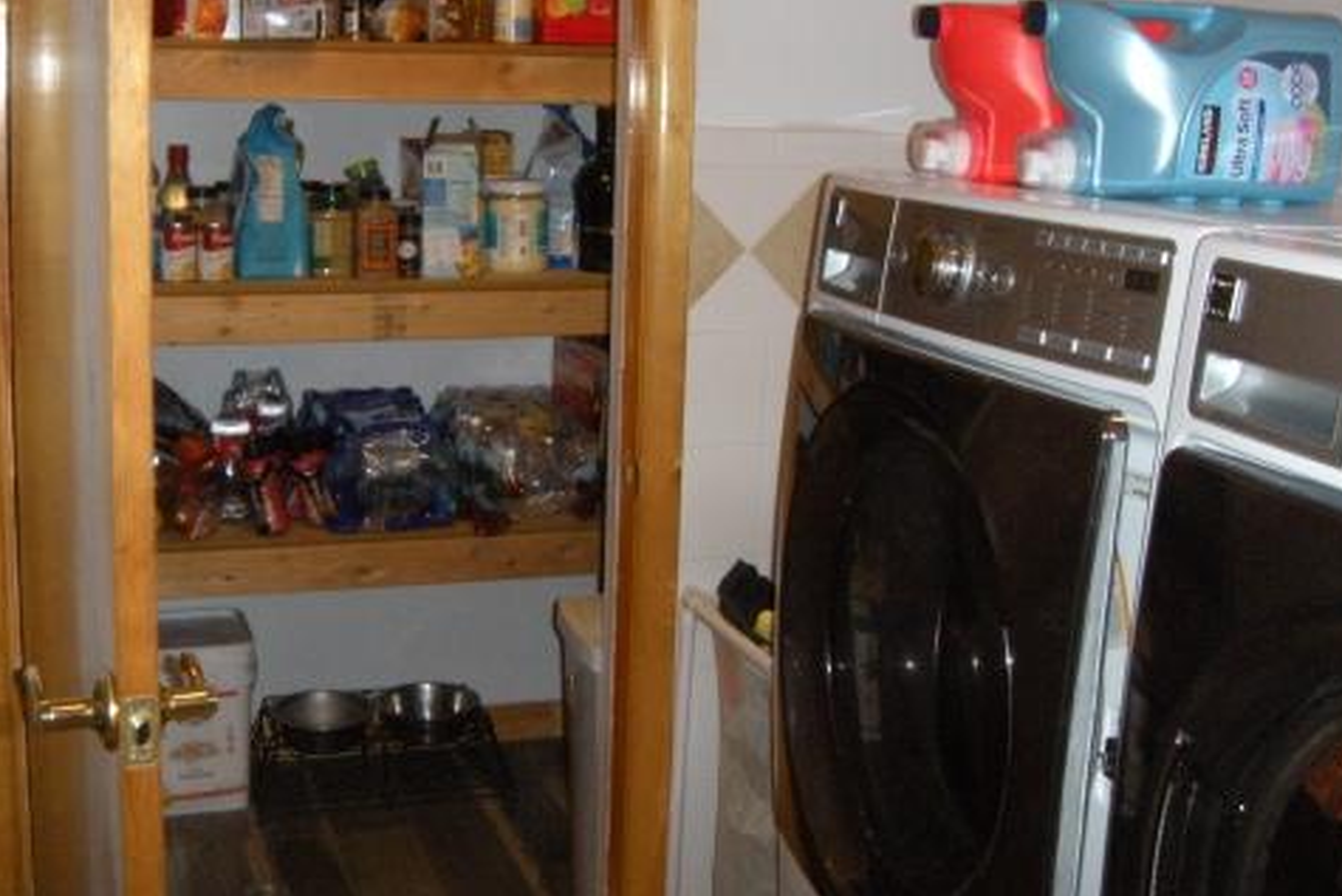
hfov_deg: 40.2
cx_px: 565
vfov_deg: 27.4
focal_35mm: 49
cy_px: 314
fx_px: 1827
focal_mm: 5.9
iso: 400
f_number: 3.8
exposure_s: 1/60
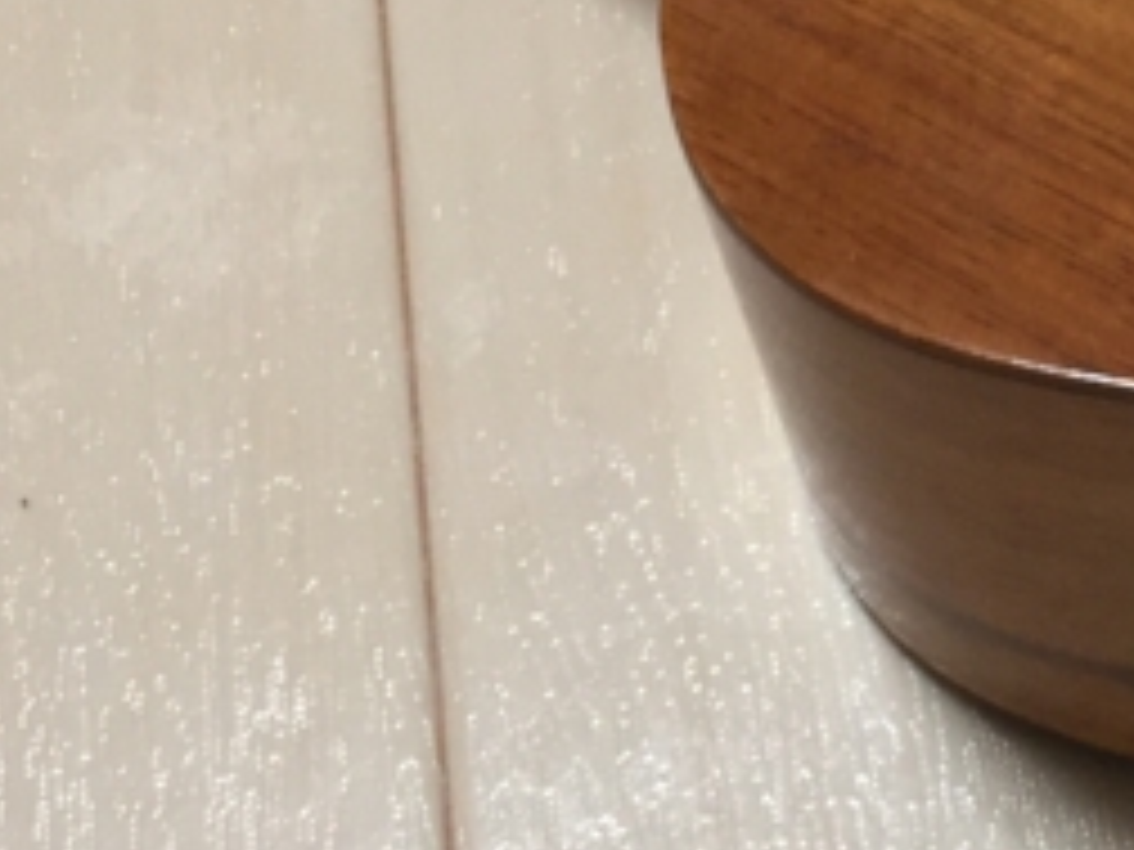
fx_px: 3866
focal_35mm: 118
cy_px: 184
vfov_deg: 12.5
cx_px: 1472
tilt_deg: -53.5
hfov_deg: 15.9
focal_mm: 4.15
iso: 100
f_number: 2.2
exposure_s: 1/30
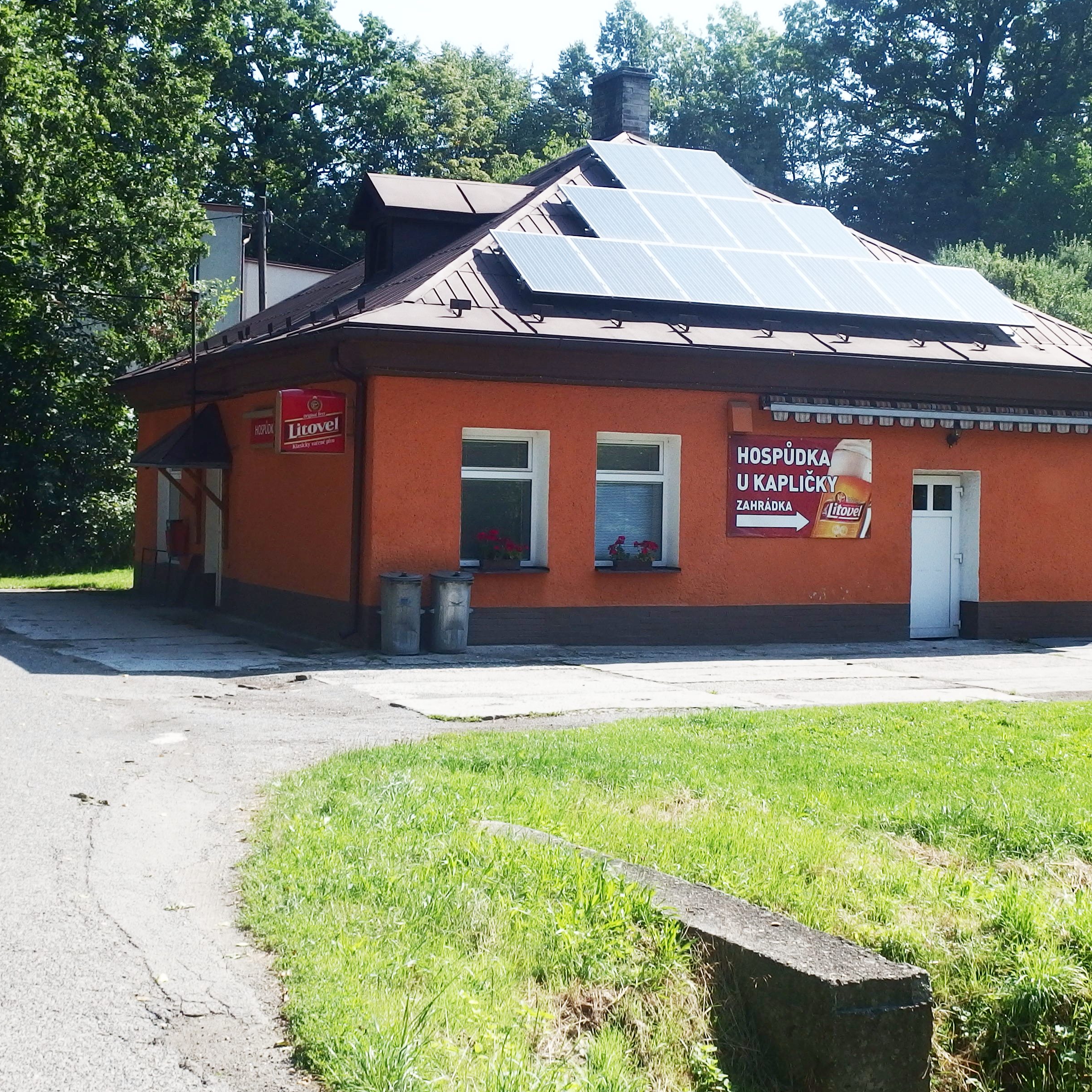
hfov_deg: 28.0
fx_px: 2177
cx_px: 706
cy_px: 457
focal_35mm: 61
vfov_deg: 28.1
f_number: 4
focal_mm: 7.5
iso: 100
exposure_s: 1/640
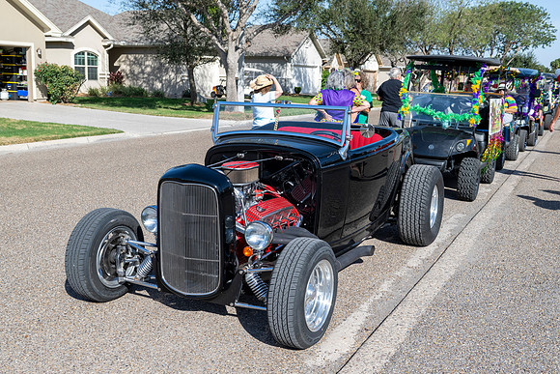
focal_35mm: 40
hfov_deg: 48.4
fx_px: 622
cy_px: 187
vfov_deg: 33.4
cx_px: 280
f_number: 8
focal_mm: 40
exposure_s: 1/1250
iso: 800
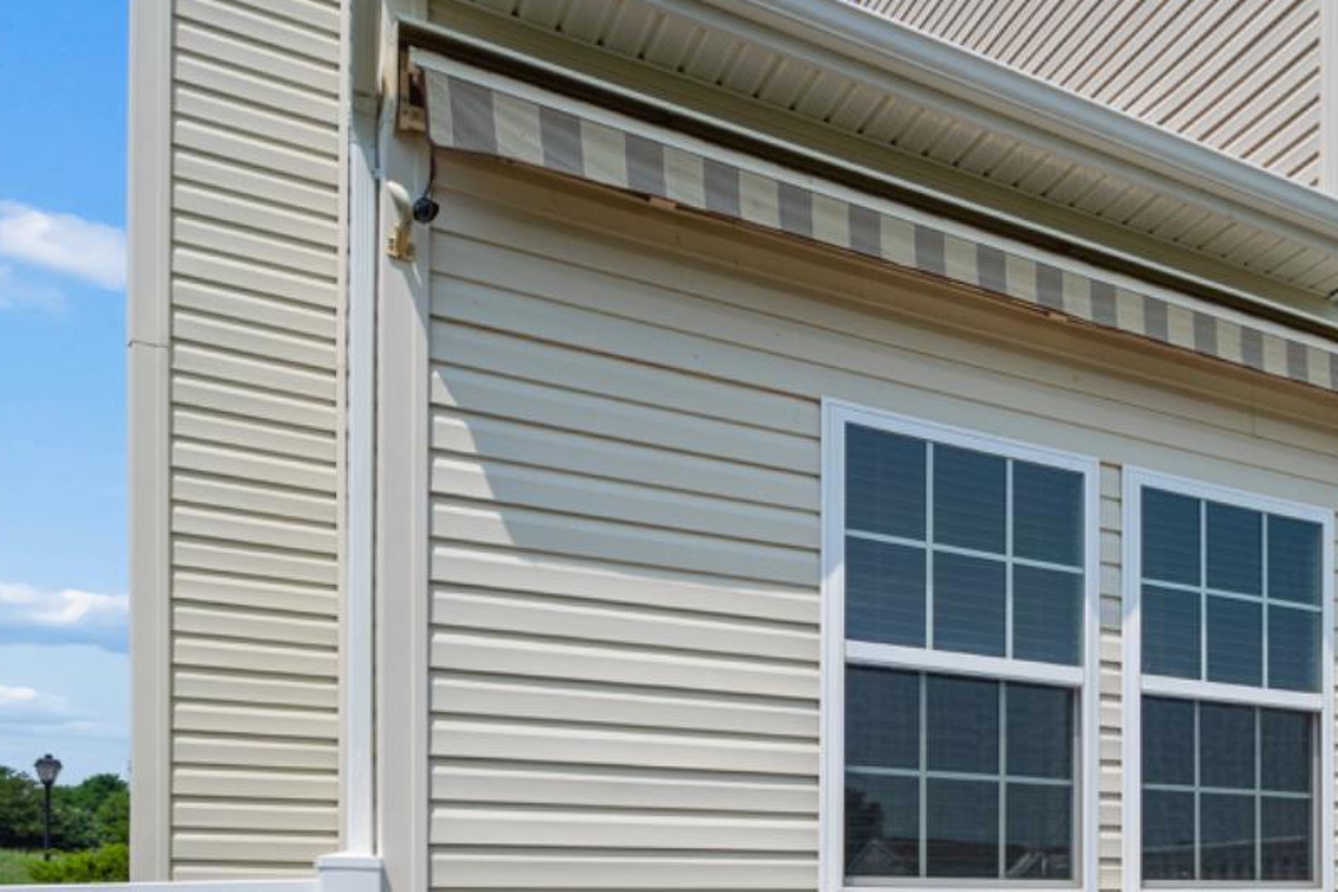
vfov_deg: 33.5
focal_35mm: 36
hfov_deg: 45.3
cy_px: 910
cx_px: 1325
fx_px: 1338
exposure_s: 1/640
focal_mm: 14
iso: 100
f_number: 7.1
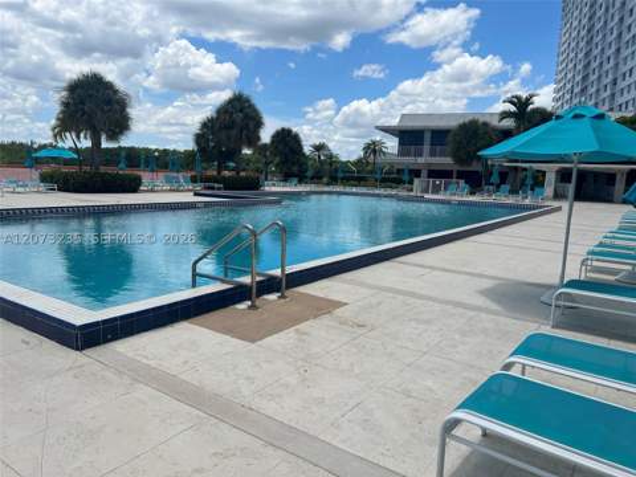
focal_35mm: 26
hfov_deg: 67.3
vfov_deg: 53.1
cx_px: 318
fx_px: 478
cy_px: 238
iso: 50
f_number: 1.5
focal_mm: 5.7
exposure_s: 1/6579
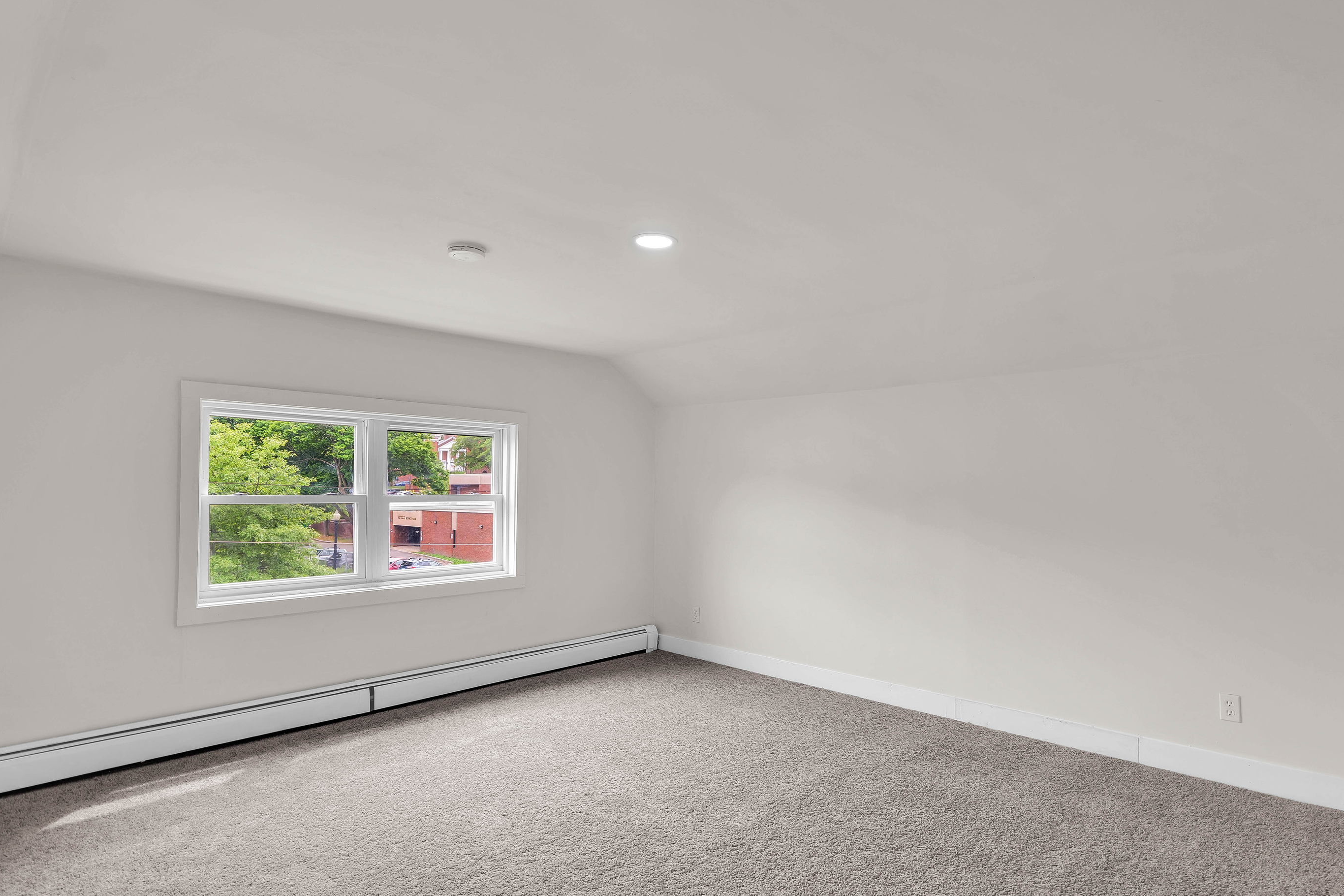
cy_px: 486
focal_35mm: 18
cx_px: 687
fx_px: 672
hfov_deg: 90.0
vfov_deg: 67.3
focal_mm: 16
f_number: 8
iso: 400
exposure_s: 1/60
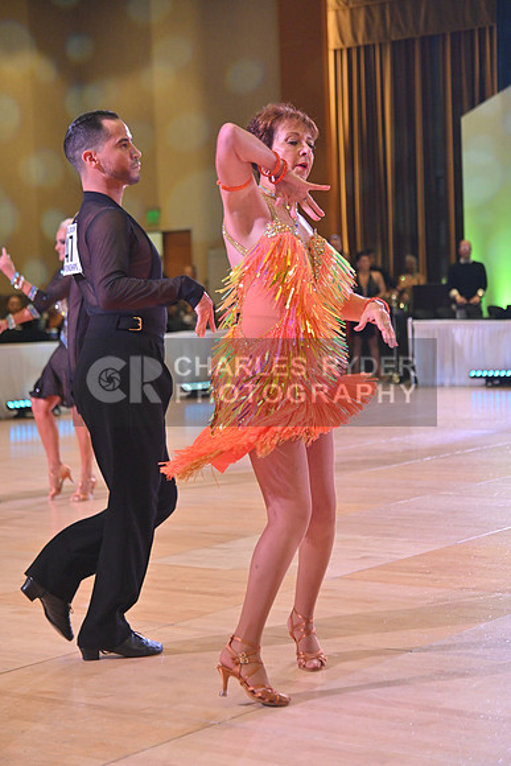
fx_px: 1596
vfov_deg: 27.0
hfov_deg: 18.2
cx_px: 256
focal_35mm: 75
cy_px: 383
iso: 2500
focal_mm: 75
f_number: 4
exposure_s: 1/400
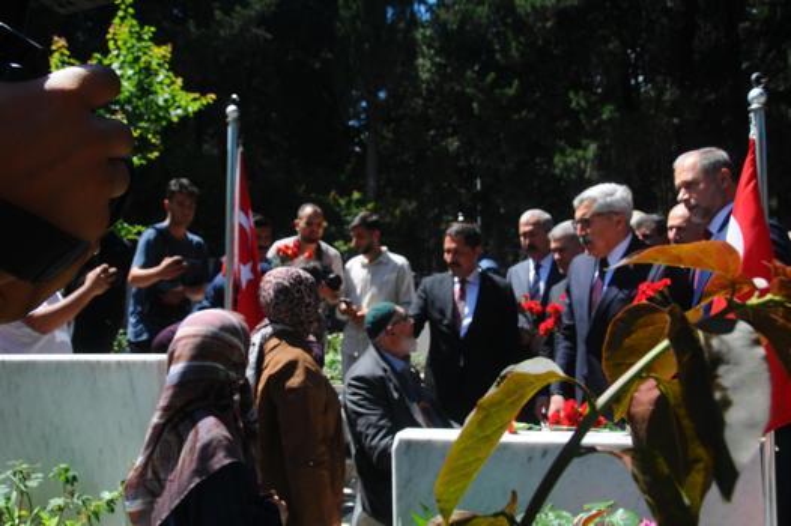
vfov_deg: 43.6
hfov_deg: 62.0
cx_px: 396
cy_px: 263
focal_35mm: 30
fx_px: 659
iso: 200
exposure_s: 1/200
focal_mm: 20
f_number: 7.1
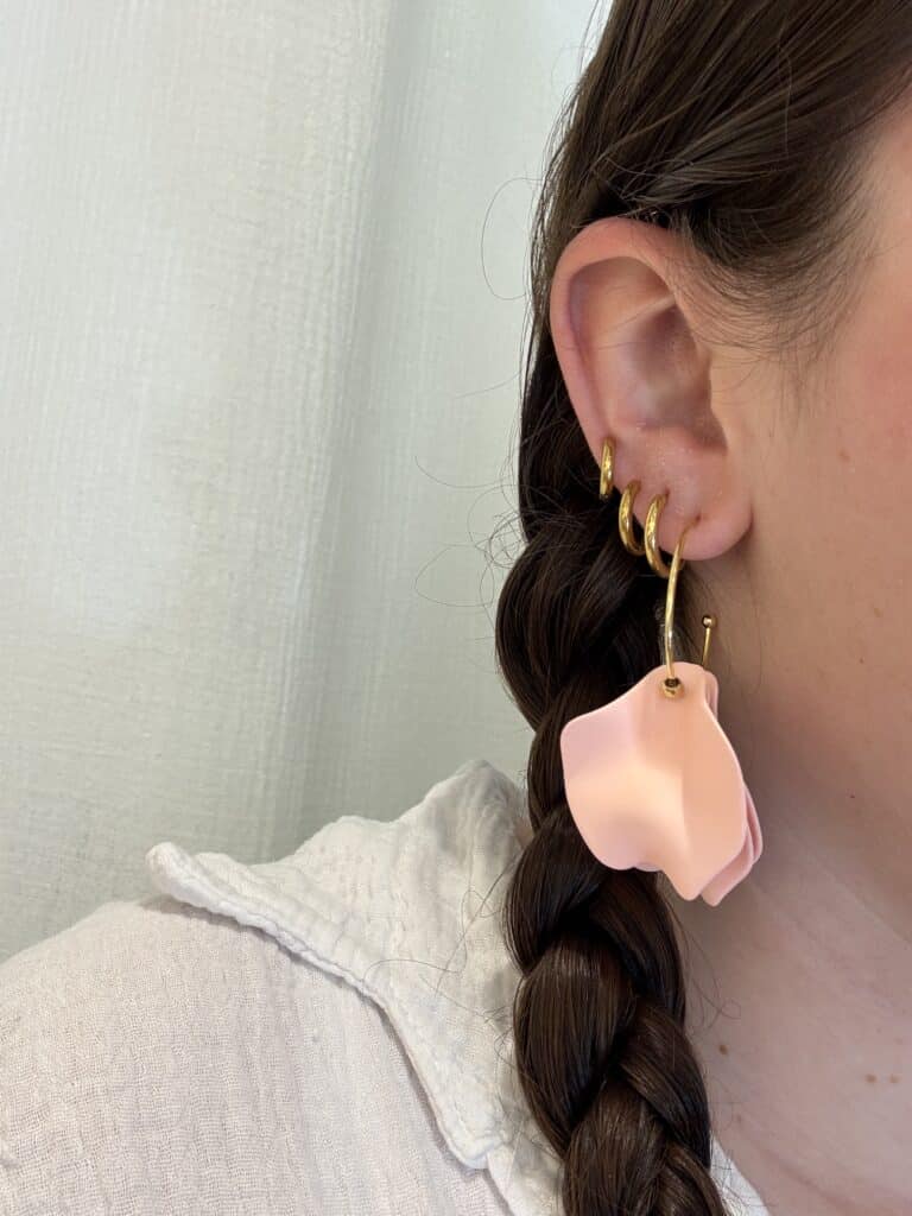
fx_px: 1054
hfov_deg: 46.8
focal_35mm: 30
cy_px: 608
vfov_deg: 60.0
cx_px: 456
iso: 50
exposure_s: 1/50
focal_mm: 2.69
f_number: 1.9
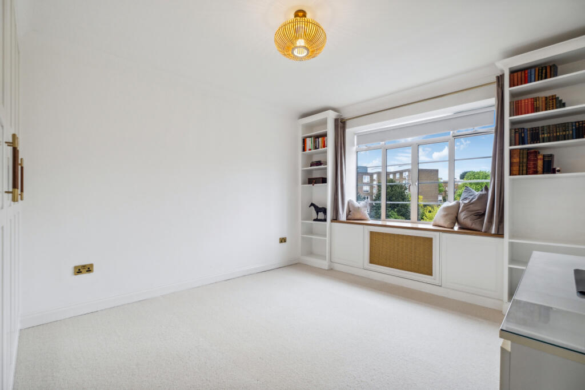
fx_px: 244
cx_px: 292
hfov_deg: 100.4
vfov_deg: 77.3
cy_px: 195
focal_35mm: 15
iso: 640
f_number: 4
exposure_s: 1/80
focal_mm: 10
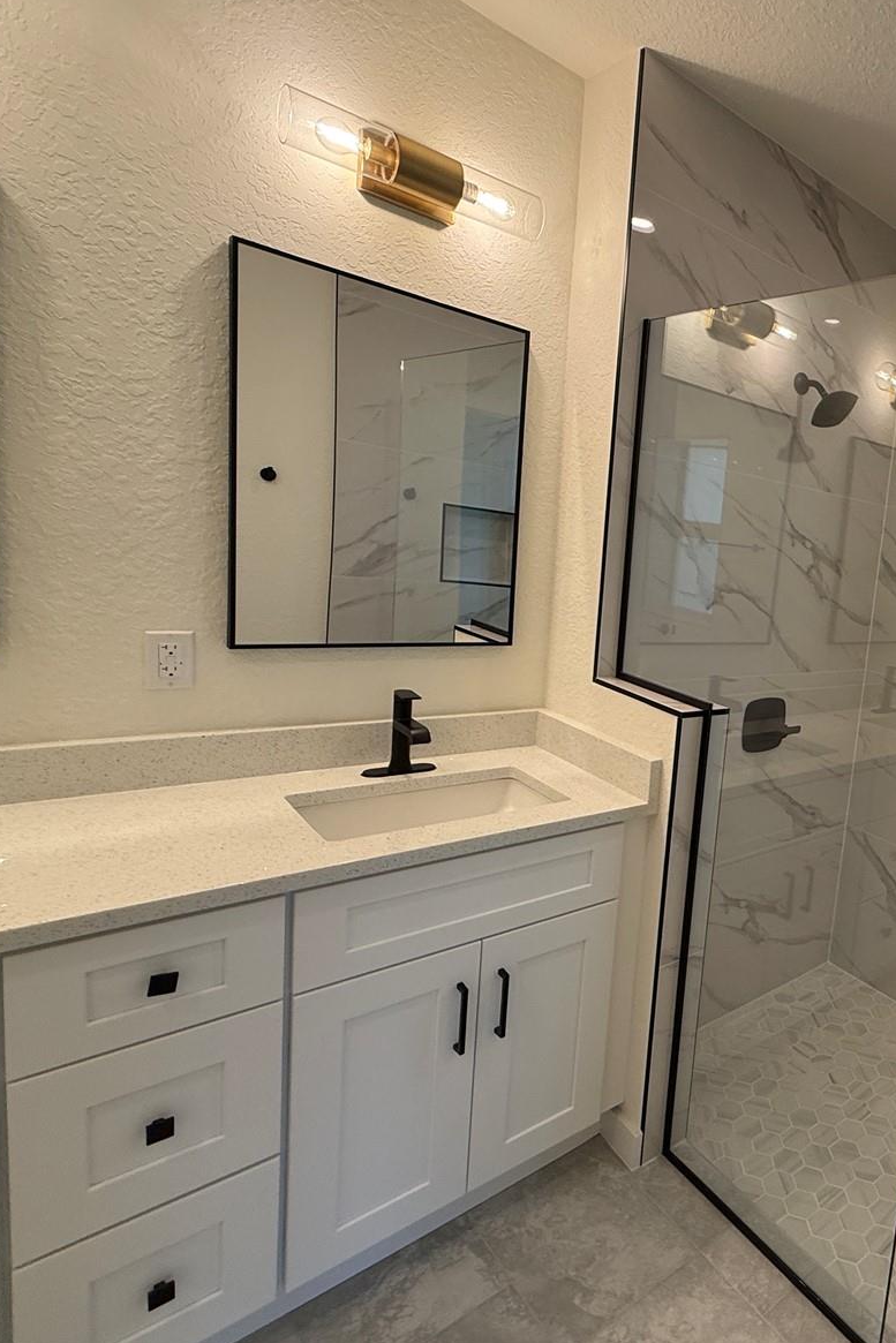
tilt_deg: -5.9
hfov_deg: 50.5
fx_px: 746
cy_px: 658
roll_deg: -7.3
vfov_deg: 84.0
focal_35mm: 20
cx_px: 889
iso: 125
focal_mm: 2.22
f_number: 2.2
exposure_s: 1/120
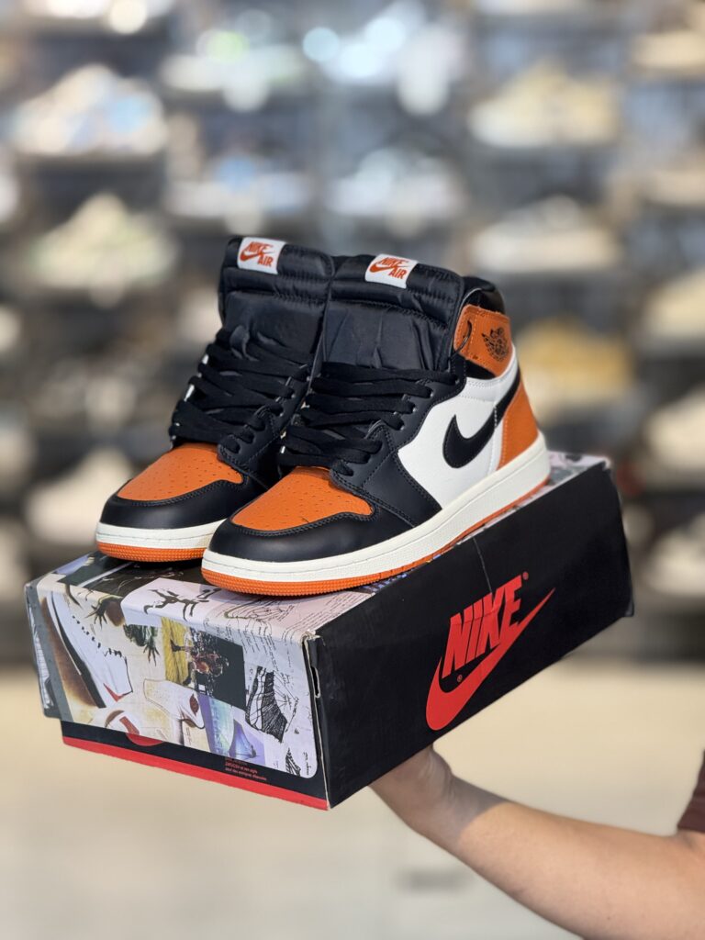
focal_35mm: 120
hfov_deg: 12.3
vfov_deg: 16.4
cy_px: 470
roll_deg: +0.3
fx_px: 3259
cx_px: 352
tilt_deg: -7.7
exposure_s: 1/100
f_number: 2.8
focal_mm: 15.66
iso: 250
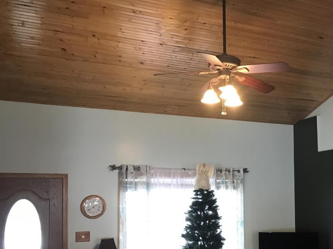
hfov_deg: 44.7
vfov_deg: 34.5
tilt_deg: +4.1
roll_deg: +0.8
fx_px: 394
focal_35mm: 41
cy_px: 180
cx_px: 236
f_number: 1.8
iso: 40
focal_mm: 3.99
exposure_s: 1/15
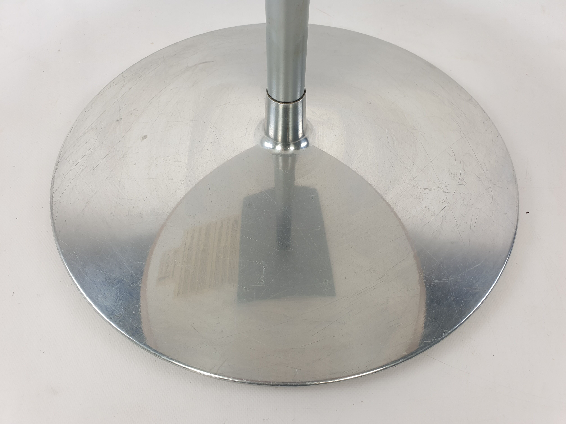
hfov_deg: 67.3
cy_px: 212
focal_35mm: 26
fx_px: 425
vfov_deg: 53.1
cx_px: 283
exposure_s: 1/100
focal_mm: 4.3
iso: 64
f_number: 2.4
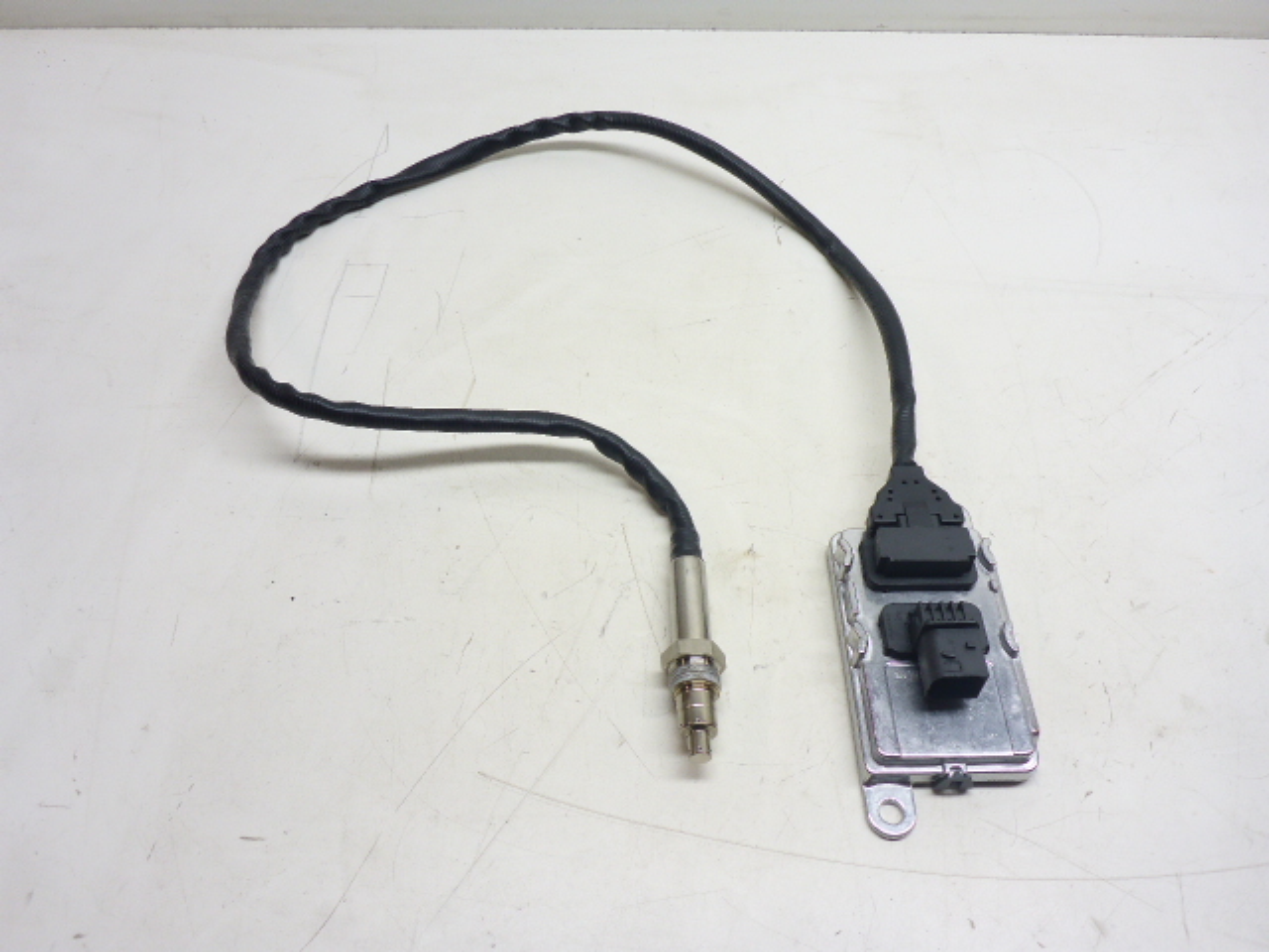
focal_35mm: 28
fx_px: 1026
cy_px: 476
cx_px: 634
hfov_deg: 63.4
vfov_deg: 49.7
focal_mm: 4.9
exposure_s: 1/80
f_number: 3.3
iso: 100
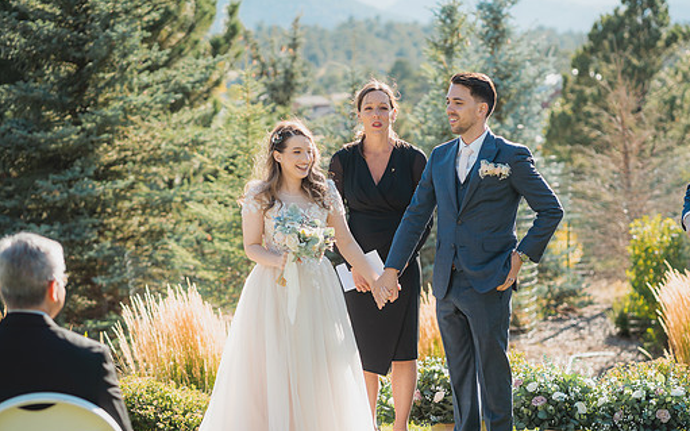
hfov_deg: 19.8
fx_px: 1974
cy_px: 245
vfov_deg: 12.5
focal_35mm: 105
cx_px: 390
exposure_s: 1/1000
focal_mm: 85
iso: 200
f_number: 3.2
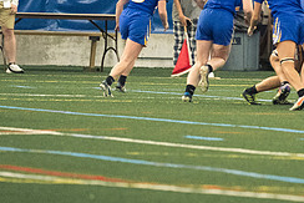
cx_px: 253
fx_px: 6016
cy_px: -4
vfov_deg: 1.9
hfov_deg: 2.9
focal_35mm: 712
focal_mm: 200
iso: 11400
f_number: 2.8
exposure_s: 1/500
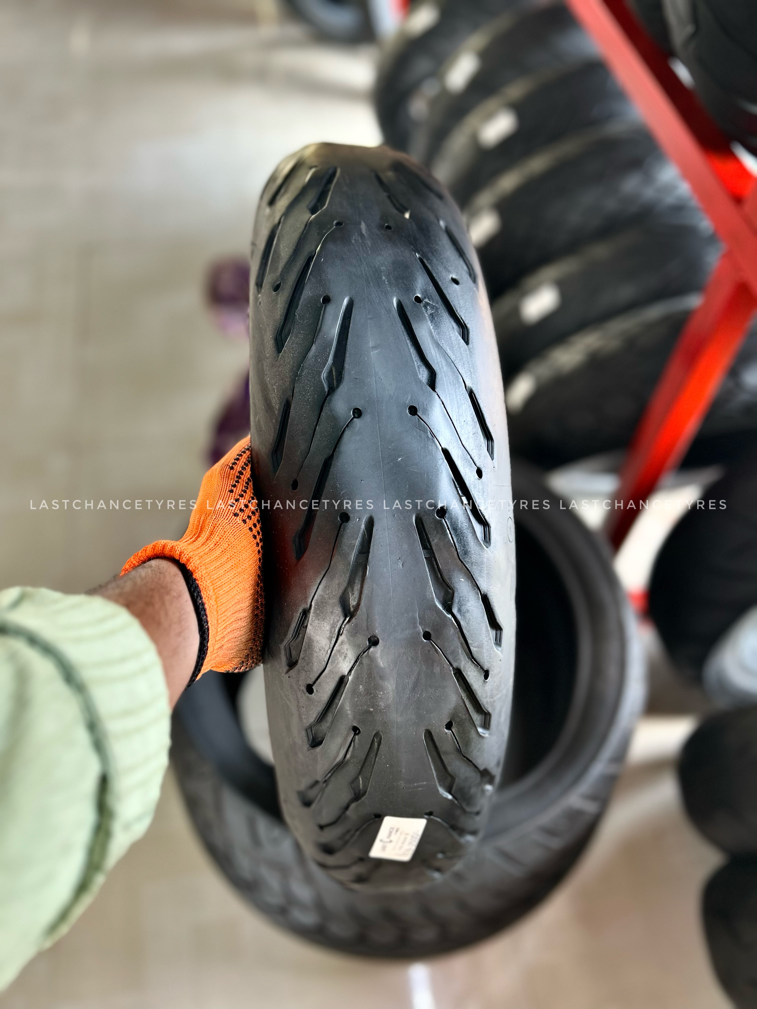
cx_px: 378
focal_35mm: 26
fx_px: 758
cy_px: 504
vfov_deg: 67.3
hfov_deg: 53.1
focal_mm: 5.7
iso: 100
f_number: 1.5
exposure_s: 1/50
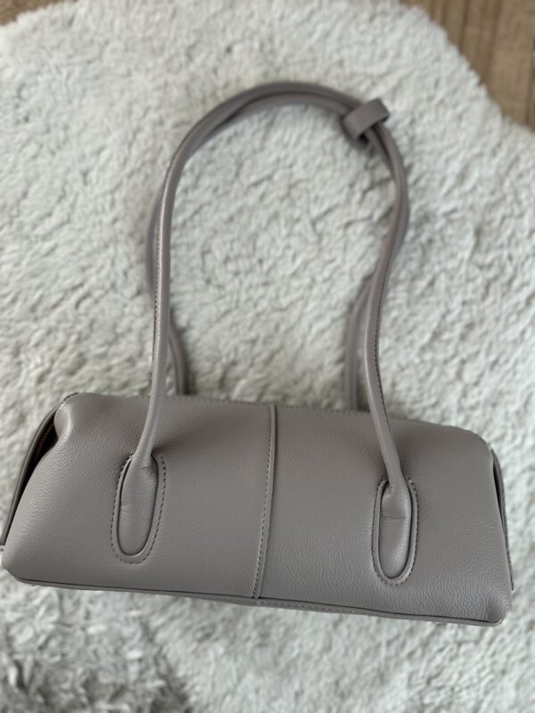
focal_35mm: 26
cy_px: 356
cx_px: 268
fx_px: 536
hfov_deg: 53.1
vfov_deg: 67.3
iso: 80
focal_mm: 5.7
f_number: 1.5
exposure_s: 1/121
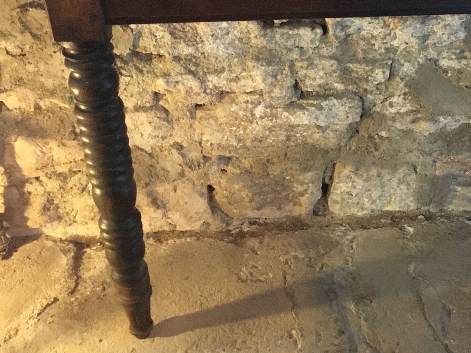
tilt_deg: -30.2
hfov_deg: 37.1
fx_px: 680
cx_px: 364
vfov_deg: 28.8
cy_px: 105
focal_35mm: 50
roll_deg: -4.2
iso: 400
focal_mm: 4.15
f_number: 2.2
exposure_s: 1/17
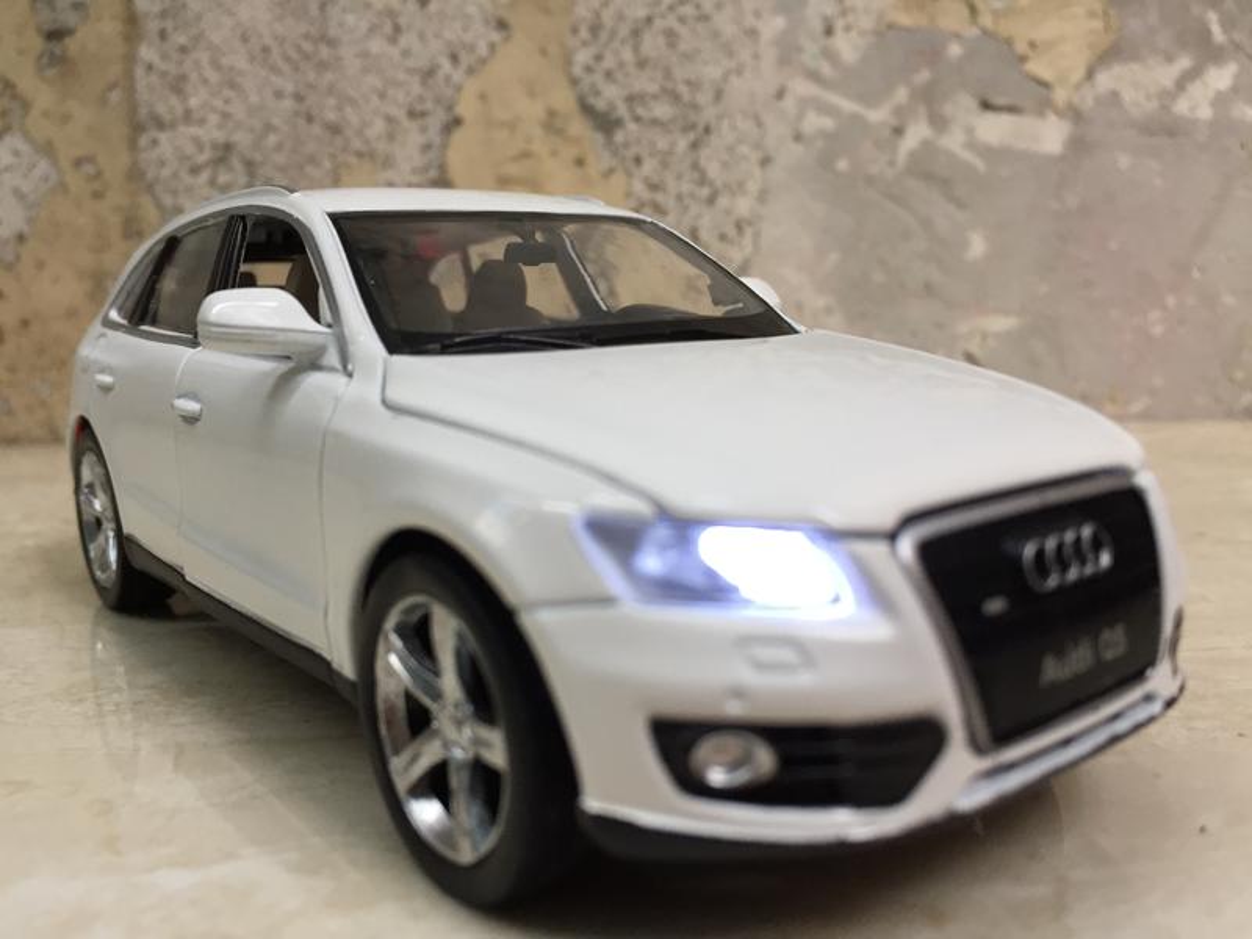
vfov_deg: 48.2
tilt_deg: -10.3
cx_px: 626
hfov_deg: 61.7
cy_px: 470
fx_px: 1049
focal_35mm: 29
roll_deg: -1.5
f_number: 2.2
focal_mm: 4.15
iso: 40
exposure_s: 1/33
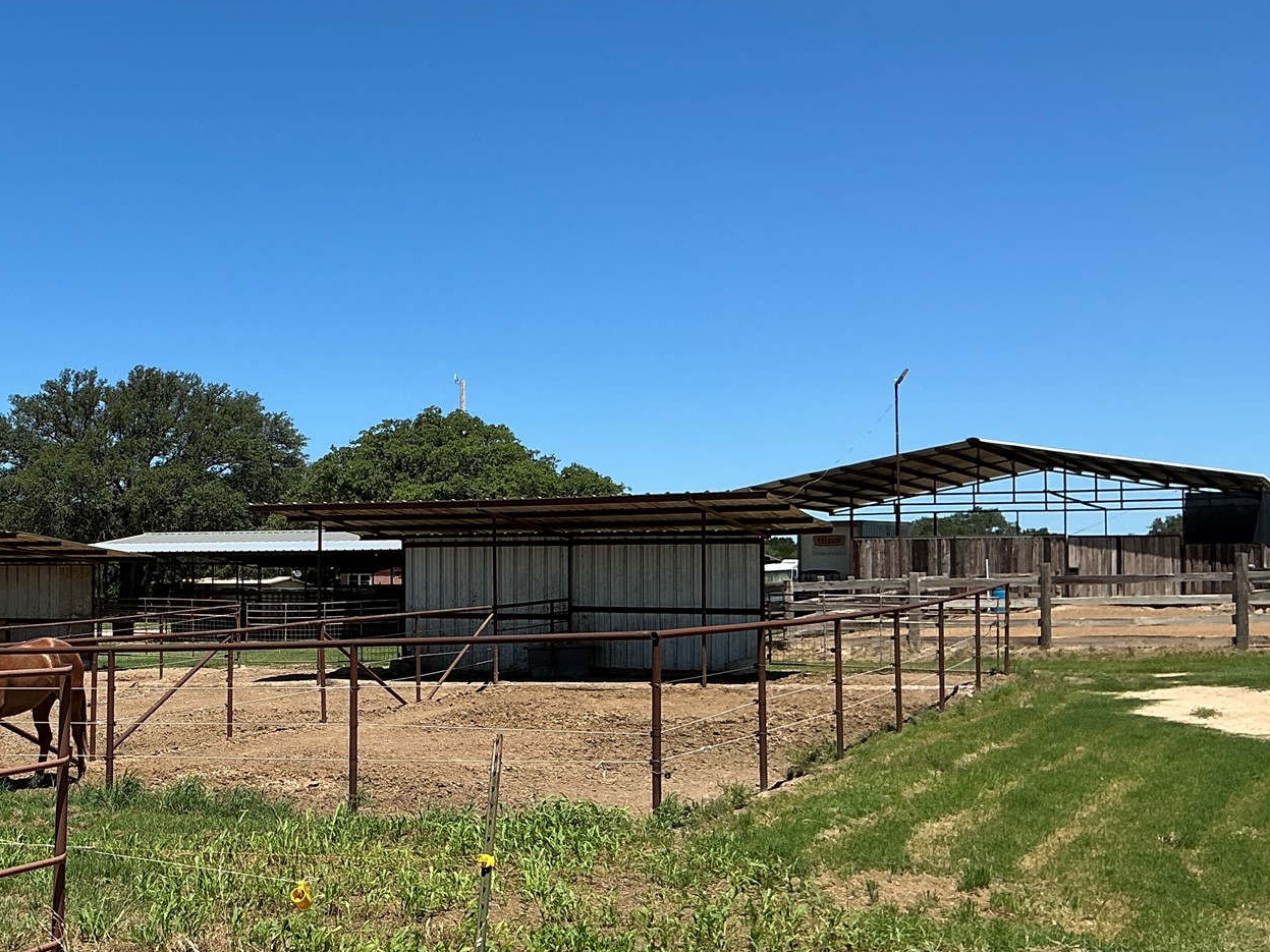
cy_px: 541
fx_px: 1687
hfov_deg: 39.4
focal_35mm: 46
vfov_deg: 31.5
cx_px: 234
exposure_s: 1/2227
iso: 25
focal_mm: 3
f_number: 1.8
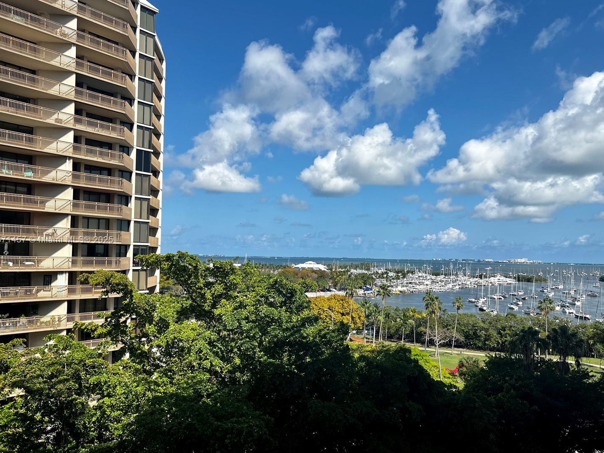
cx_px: 315
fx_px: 506
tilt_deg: +1.9
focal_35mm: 29
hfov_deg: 61.6
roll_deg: -1.1
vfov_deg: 48.2
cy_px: 240
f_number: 1.5
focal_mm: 5.7
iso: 50
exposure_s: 1/5319
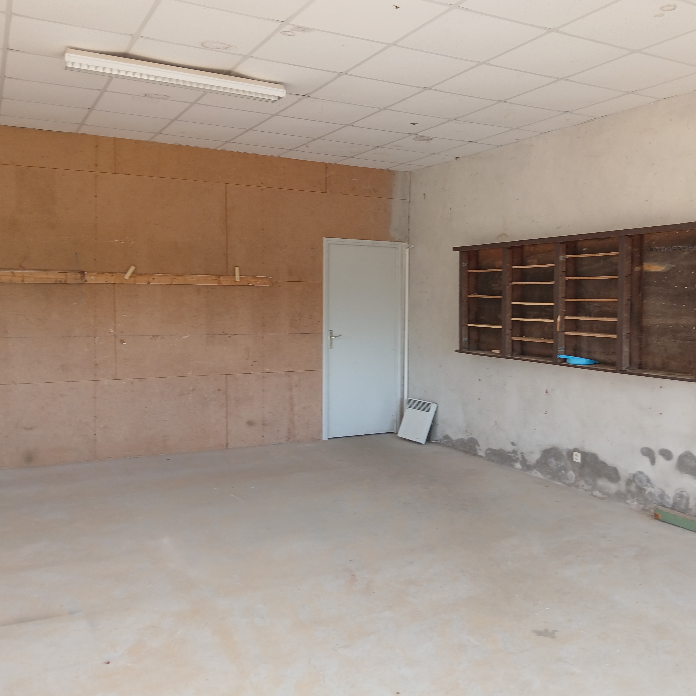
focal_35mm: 31
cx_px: 410
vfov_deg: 52.5
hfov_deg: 52.3
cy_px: 347
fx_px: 705
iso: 40
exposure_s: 1/50
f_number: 1.8
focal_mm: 3.98
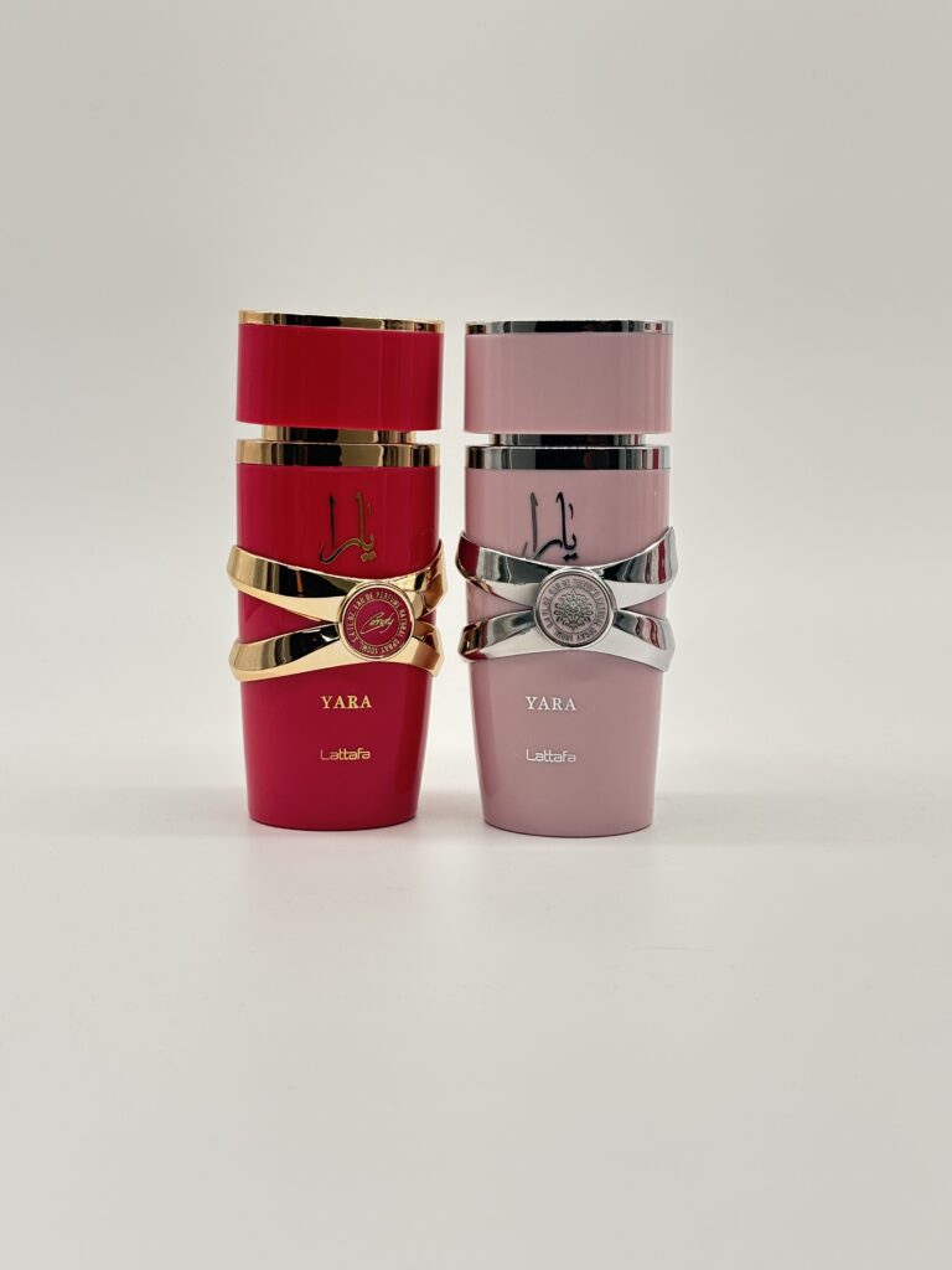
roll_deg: +0.0
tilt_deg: -6.5
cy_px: 635
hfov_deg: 28.0
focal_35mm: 52
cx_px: 476
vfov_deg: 36.8
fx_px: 1907
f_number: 1.6
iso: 50
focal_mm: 5.96
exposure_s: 1/302
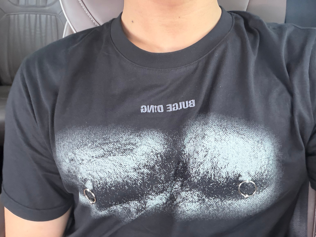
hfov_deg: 60.0
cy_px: 118
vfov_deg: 46.8
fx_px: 274
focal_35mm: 30
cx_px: 158
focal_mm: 2.71
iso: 400
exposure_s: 1/36
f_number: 1.9
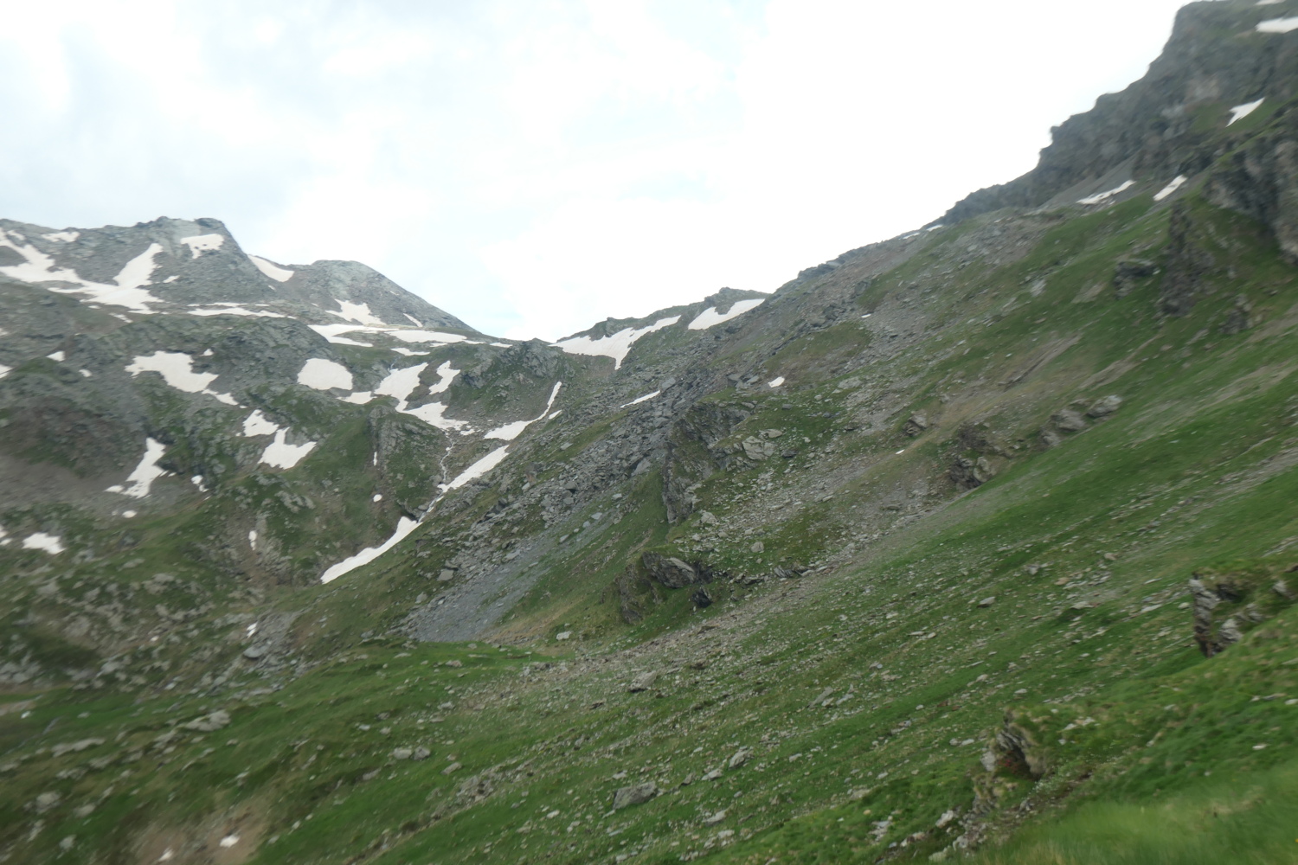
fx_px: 1370
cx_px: 649
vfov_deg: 35.1
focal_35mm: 38
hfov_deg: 50.7
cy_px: 432
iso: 200
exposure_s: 1/800
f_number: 3.8
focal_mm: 14
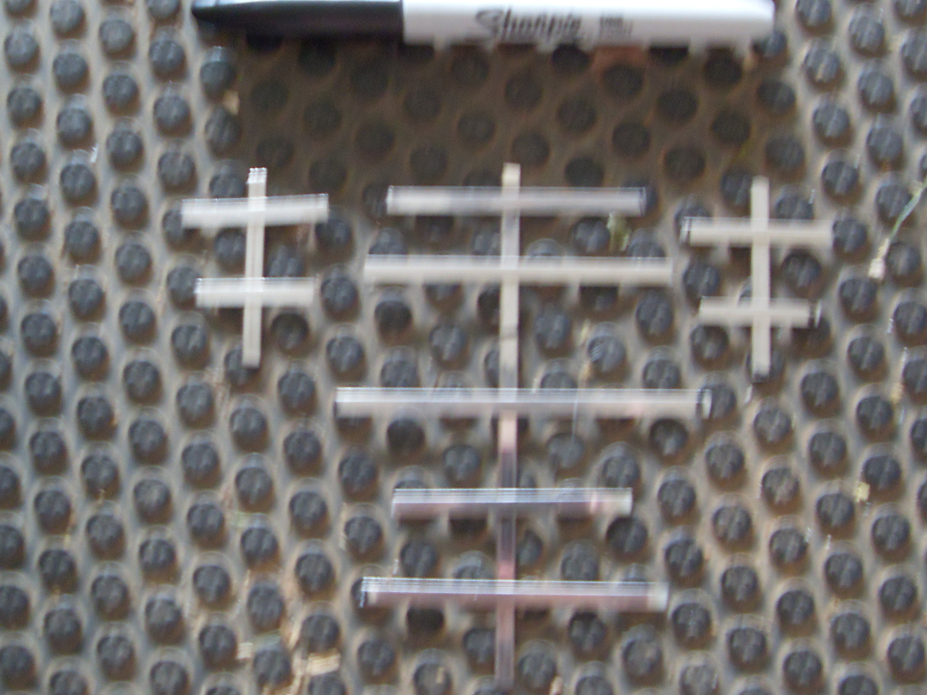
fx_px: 1419
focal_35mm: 53
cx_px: 510
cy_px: 340
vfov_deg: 27.5
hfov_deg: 36.1
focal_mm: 6.3
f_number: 2.8
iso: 200
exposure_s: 1/4
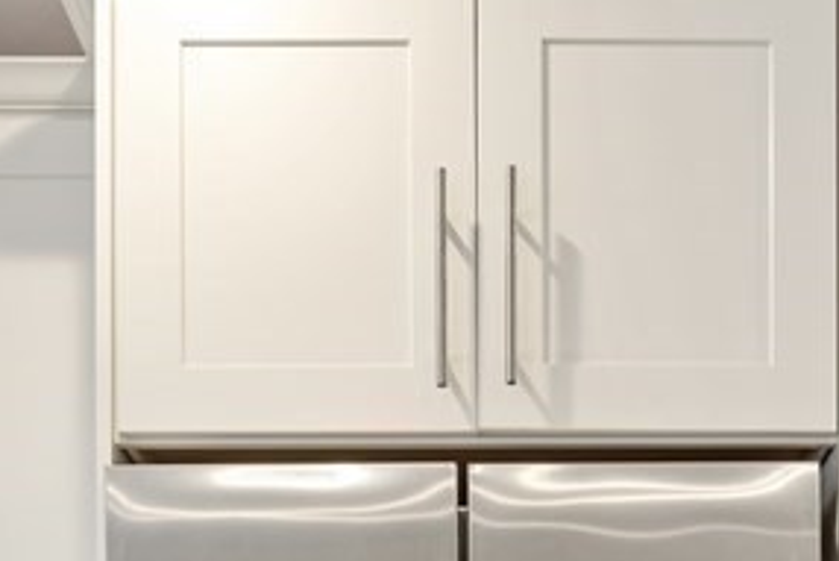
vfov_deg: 16.9
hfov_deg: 29.6
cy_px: 977
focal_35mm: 68
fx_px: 1586
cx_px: 508
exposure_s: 1
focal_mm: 19
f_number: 8
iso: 320
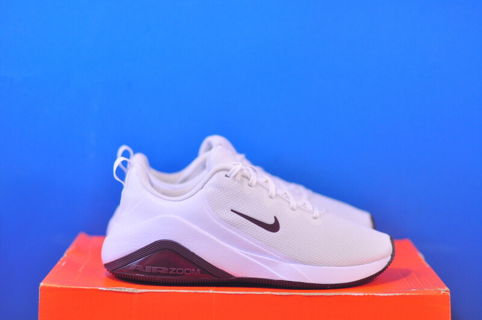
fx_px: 1003
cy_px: 160
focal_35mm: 75
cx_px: 241
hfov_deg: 27.0
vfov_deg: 18.1
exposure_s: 1/320
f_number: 2.2
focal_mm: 50
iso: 250
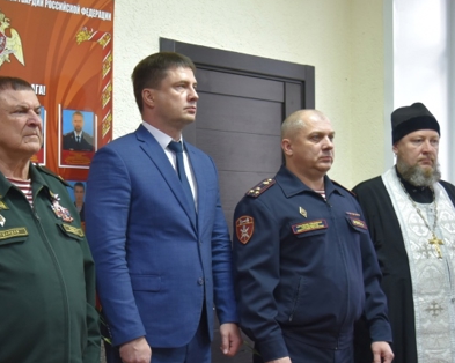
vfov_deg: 22.3
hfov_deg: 27.4
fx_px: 915
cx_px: 93
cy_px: 262
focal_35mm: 68
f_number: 4
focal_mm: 38
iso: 900
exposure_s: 1/60
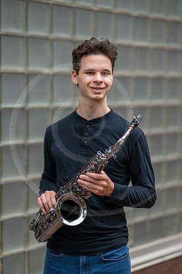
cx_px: 91
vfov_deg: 23.9
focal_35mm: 85
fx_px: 645
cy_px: 137
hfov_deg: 16.1
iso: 250
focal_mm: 85
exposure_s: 1/320
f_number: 1.2
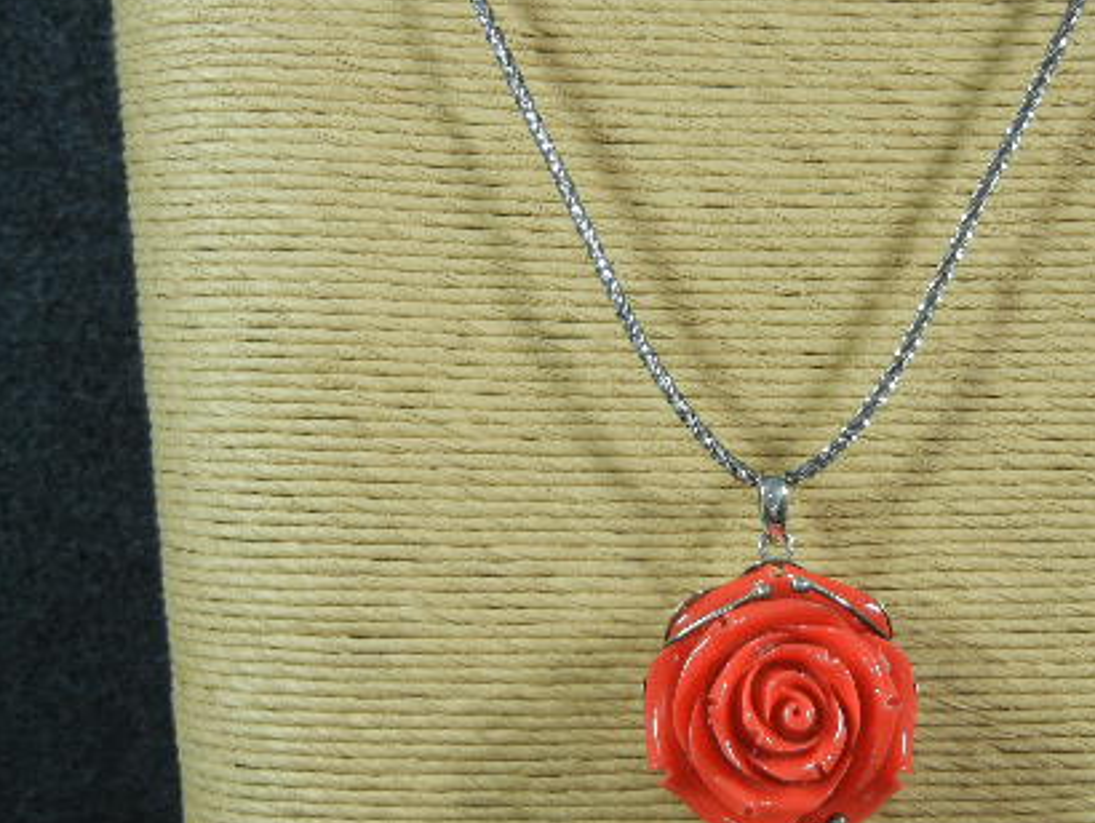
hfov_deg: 21.2
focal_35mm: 92
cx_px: 785
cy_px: 363
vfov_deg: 16.1
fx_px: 2912
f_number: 4
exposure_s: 1/30.4
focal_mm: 10.6
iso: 195
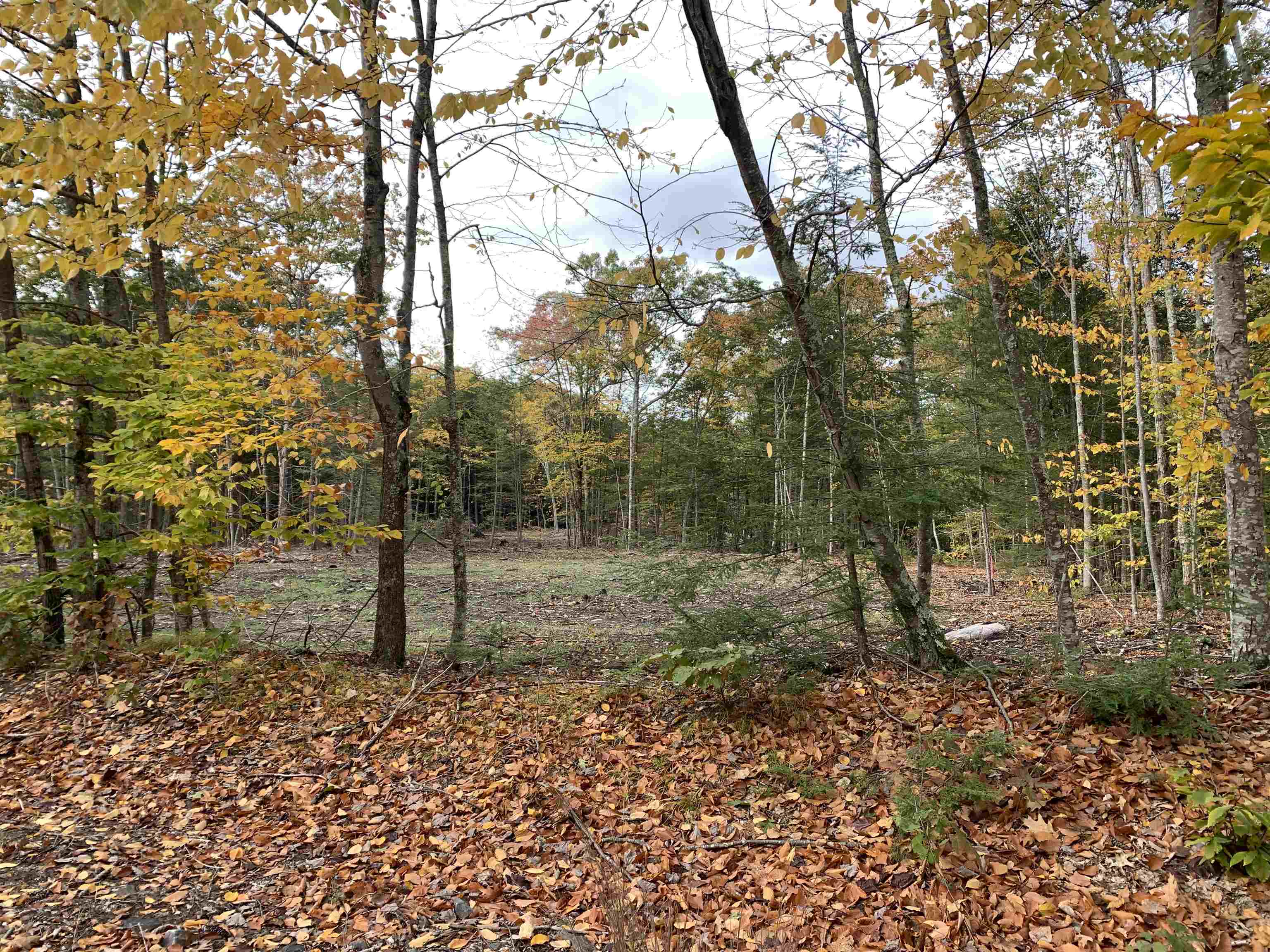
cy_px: 476
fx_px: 954
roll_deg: -1.6
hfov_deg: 67.3
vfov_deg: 53.1
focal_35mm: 26
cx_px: 635
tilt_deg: +5.6
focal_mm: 4.25
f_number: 1.8
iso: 25
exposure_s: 1/664
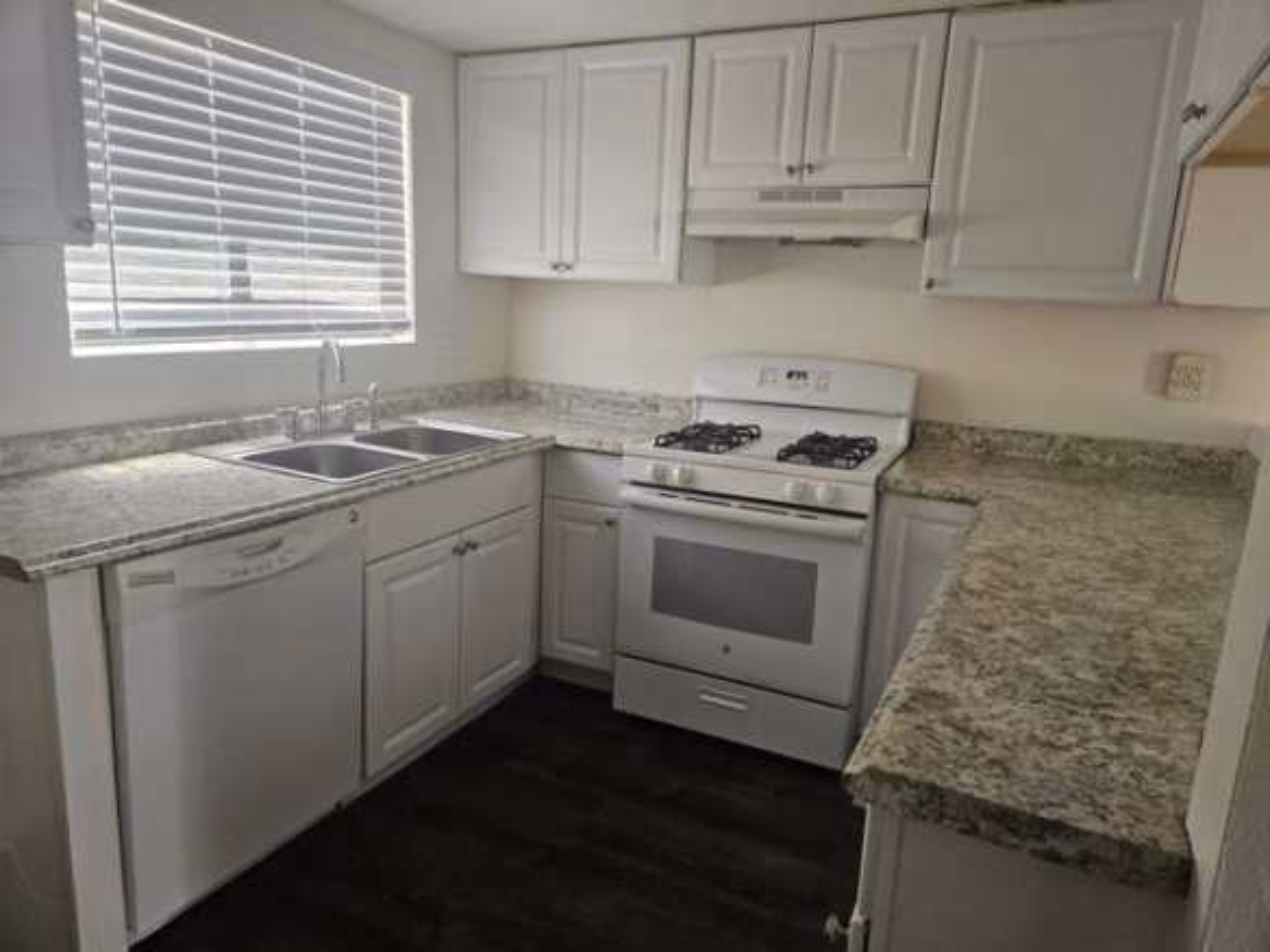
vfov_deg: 58.9
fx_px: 844
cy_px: 476
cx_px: 635
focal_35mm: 23
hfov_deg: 73.9
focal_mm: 5.4
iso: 250
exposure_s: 1/120
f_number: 1.8
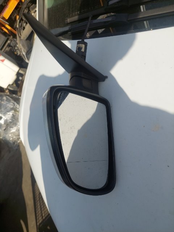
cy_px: 116
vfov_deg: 71.6
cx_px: 87
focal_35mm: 24
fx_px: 161
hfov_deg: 56.8
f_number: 1.8
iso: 40
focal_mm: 5.23
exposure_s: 1/1823
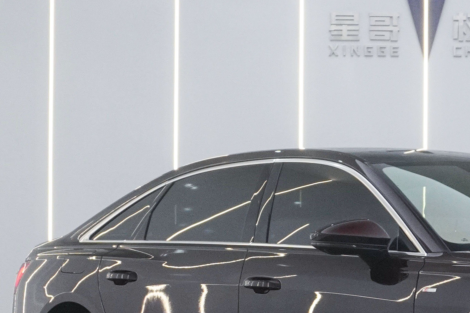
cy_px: 240
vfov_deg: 10.3
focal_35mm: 133
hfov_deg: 15.2
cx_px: 469
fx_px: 1733
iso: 1000
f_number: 6.3
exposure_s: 1/100
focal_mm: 25
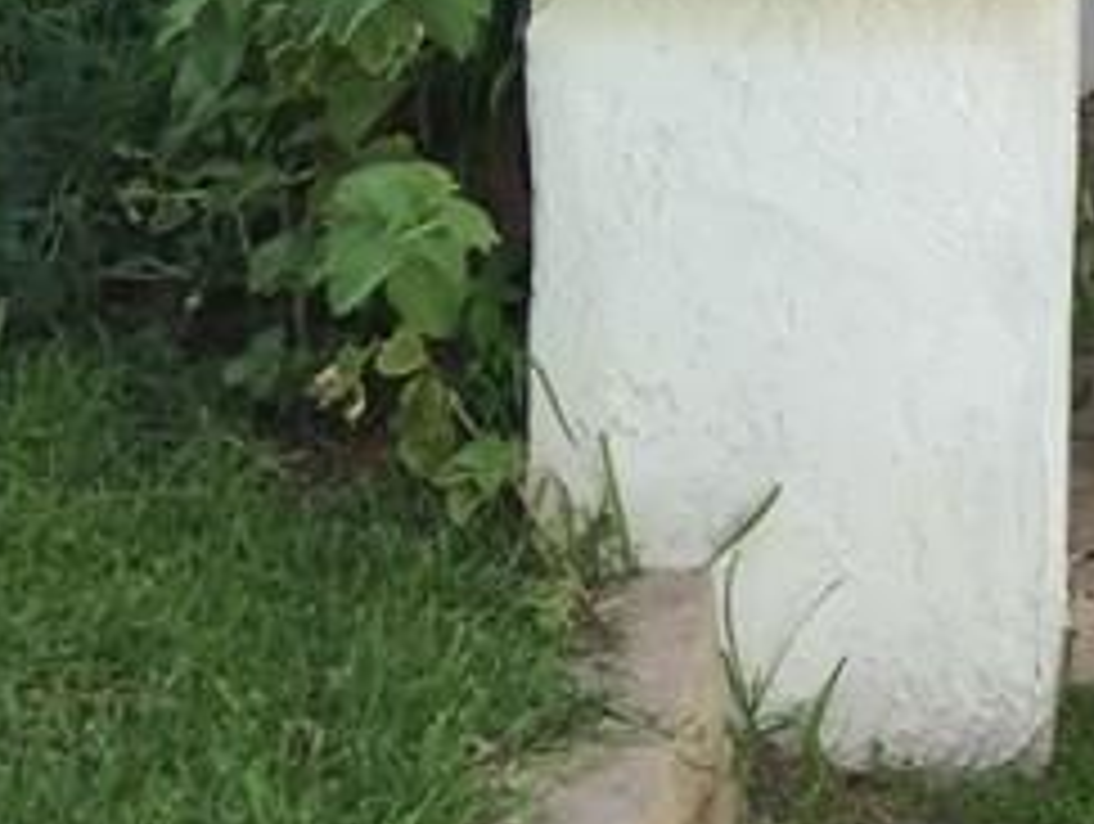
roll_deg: -1.8
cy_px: -711
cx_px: 2188
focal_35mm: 122
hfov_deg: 13.7
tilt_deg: -1.0
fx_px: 3861
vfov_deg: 11.2
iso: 32
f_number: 2.2
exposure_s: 1/231
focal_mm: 4.15
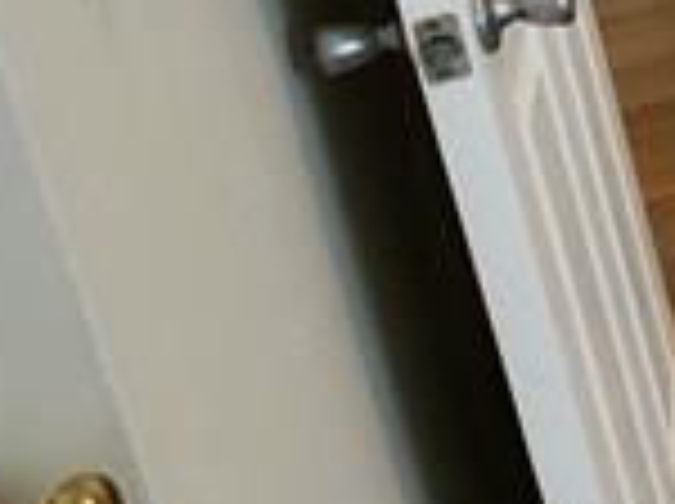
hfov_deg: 10.0
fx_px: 1733
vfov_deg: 14.6
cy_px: -400
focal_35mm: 89
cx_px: 2272
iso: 200
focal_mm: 2.2
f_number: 2.2
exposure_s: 1/60
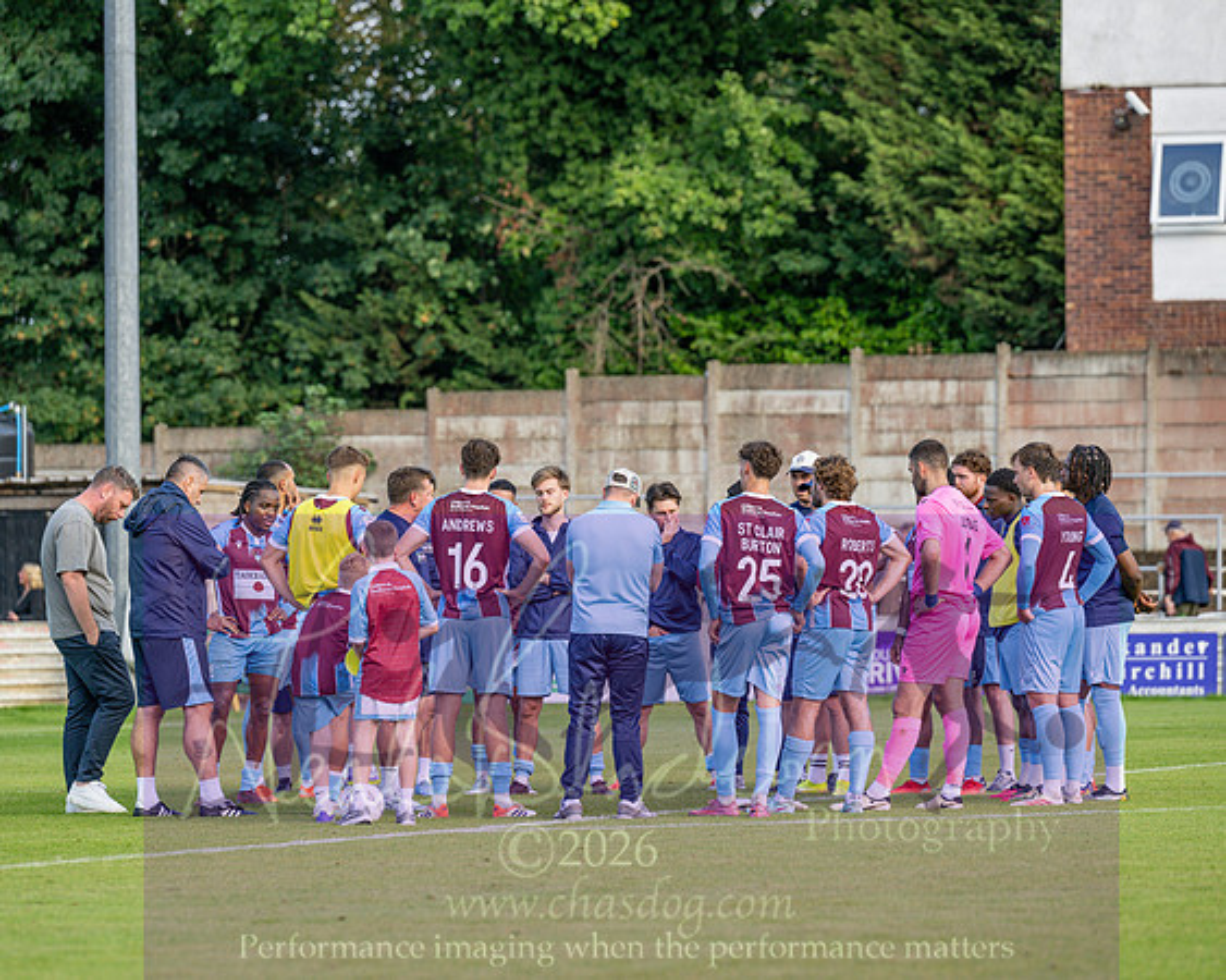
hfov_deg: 10.1
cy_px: 490
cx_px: 577
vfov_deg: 8.1
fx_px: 6944
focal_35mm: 191
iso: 400
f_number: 4
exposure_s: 1/800
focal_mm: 170
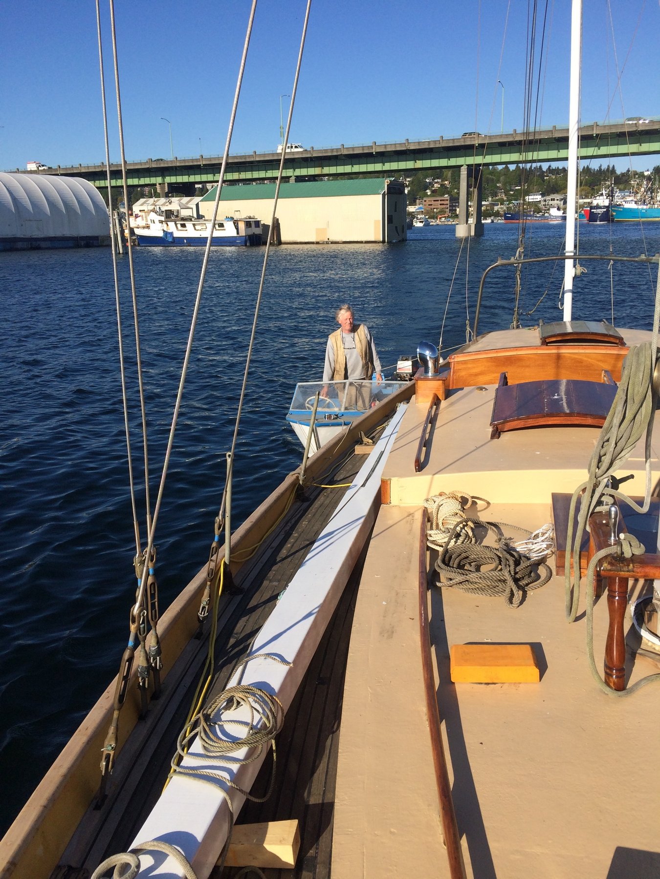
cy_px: 440
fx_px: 737
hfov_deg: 48.2
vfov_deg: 61.7
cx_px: 330
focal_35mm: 29
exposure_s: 1/2564
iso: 32
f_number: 2.2
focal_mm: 4.15
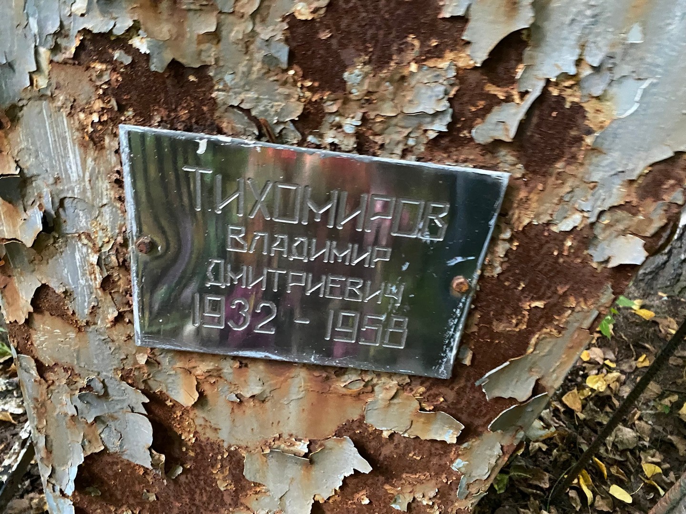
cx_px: 343
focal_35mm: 26
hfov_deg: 67.3
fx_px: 515
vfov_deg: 53.1
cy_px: 257
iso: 800
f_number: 1.8
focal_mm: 4.25
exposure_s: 1/30
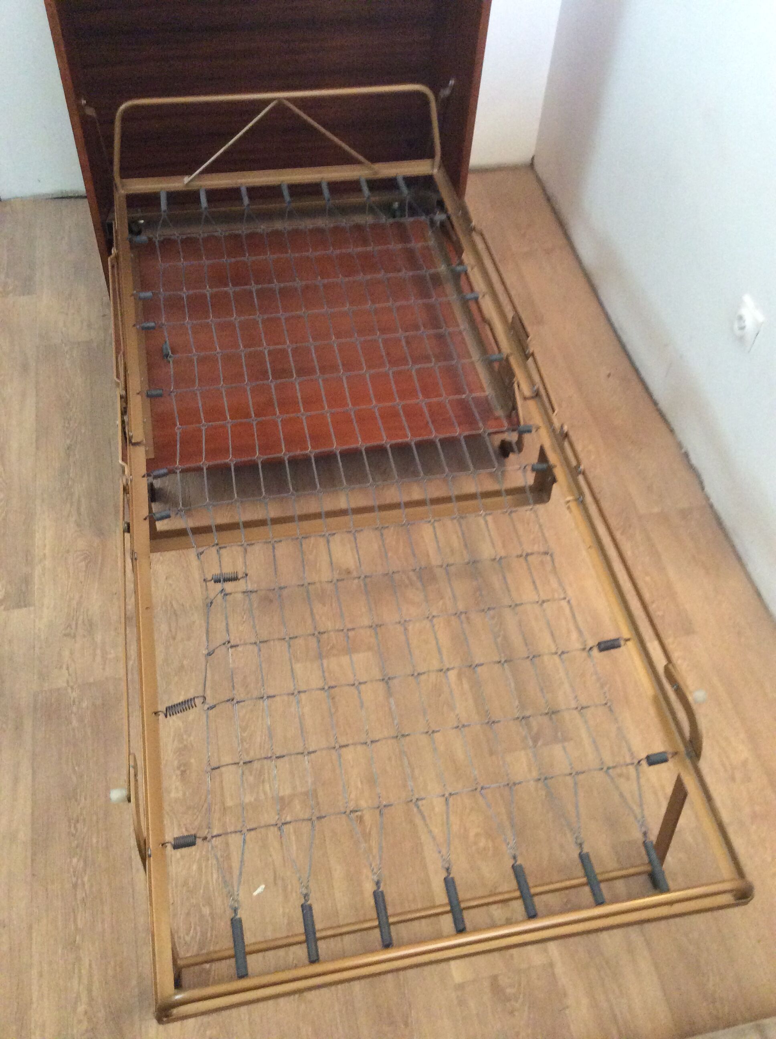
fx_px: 959
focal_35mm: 32
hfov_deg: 44.1
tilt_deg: -51.3
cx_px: 388
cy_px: 520
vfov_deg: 56.9
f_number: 2.4
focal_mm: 3.3
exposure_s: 1/25
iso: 250
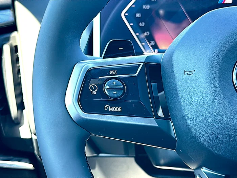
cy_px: 89
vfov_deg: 32.2
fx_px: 308
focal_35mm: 45
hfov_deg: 42.1
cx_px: 118
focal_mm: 6.86
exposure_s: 1/85
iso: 80
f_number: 1.78
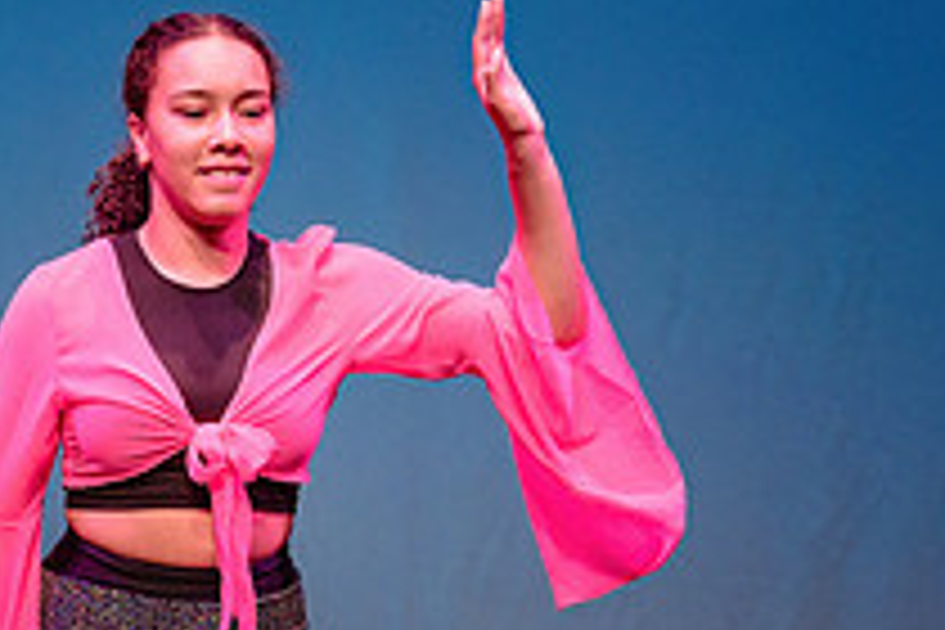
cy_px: 578
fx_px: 14410
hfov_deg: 3.8
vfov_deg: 2.5
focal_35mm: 549
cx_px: 518
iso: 1600
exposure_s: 1/400
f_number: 2.8
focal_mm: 160
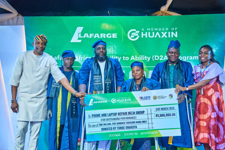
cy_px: 75
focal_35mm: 38
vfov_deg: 35.1
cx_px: 112
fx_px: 238
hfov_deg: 50.7
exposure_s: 1/125
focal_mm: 38
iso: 1600
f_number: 4.5
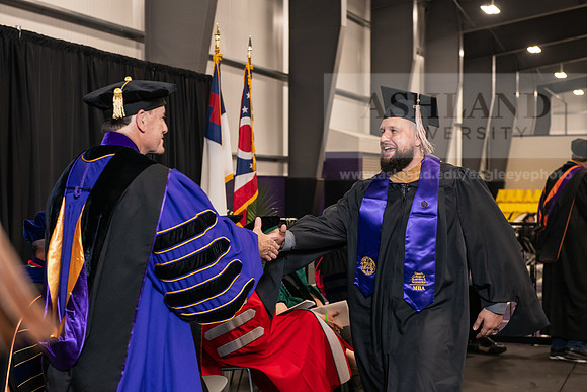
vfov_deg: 21.9
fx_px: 1011
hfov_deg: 32.4
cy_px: 196
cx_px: 294
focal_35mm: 62
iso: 2000
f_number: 5
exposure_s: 1/125
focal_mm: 62
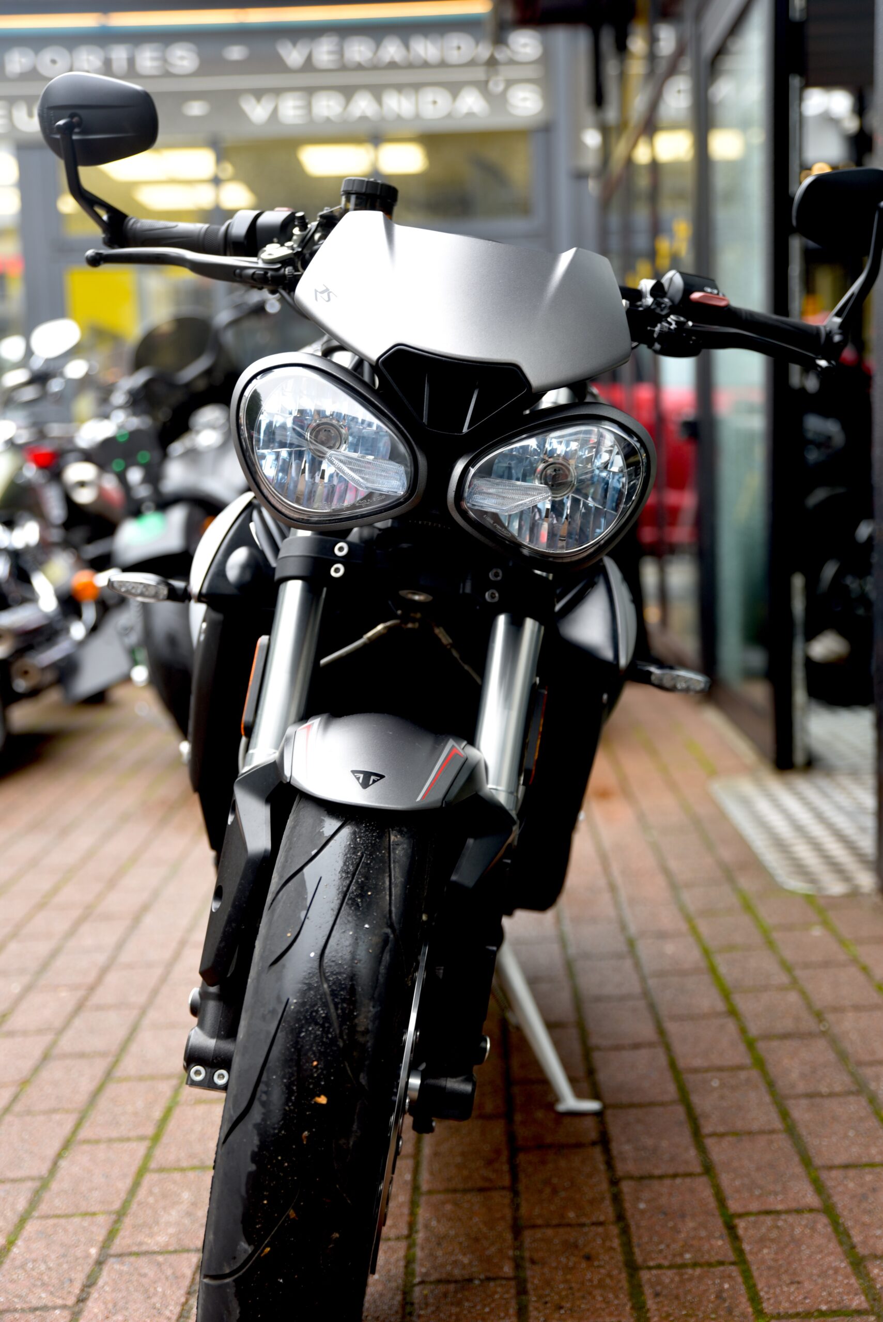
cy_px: 661
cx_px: 442
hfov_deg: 27.0
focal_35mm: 50
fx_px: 1838
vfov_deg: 39.6
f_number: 2.8
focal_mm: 50
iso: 100
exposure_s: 1/60
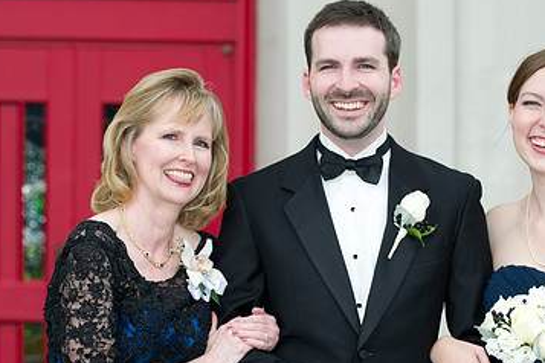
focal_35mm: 146
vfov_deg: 9.4
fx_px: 2210
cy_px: 226
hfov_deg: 14.1
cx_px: 324
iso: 200
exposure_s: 1/125
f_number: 4
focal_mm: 90
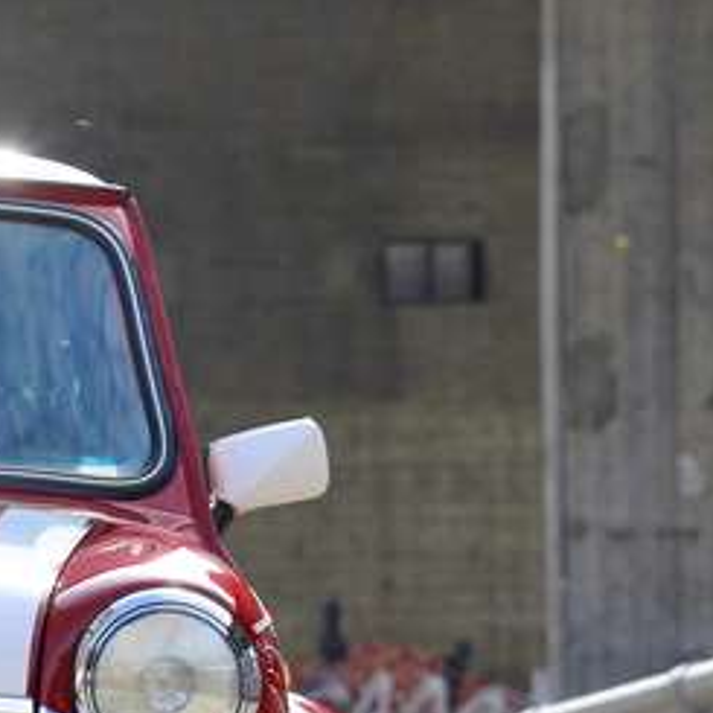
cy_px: 410
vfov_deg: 4.4
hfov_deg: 4.4
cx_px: -352
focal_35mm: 399
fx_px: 9298
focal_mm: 120
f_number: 8
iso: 200
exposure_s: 1/250
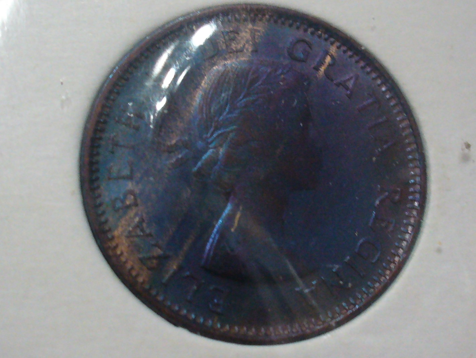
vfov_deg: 38.7
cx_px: 238
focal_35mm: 37
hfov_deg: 50.1
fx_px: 509
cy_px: 179
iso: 200
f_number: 2.8
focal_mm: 6.1
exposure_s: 1/30
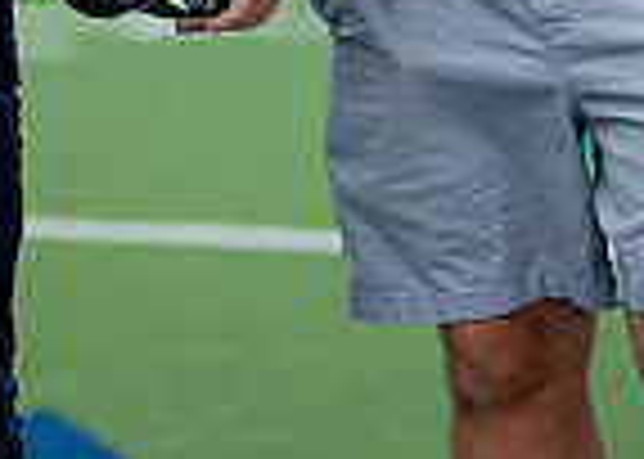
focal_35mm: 242
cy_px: -386
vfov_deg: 5.8
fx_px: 4424
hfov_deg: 8.2
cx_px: -116
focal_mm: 50
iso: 100
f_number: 1.2
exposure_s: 1/1000
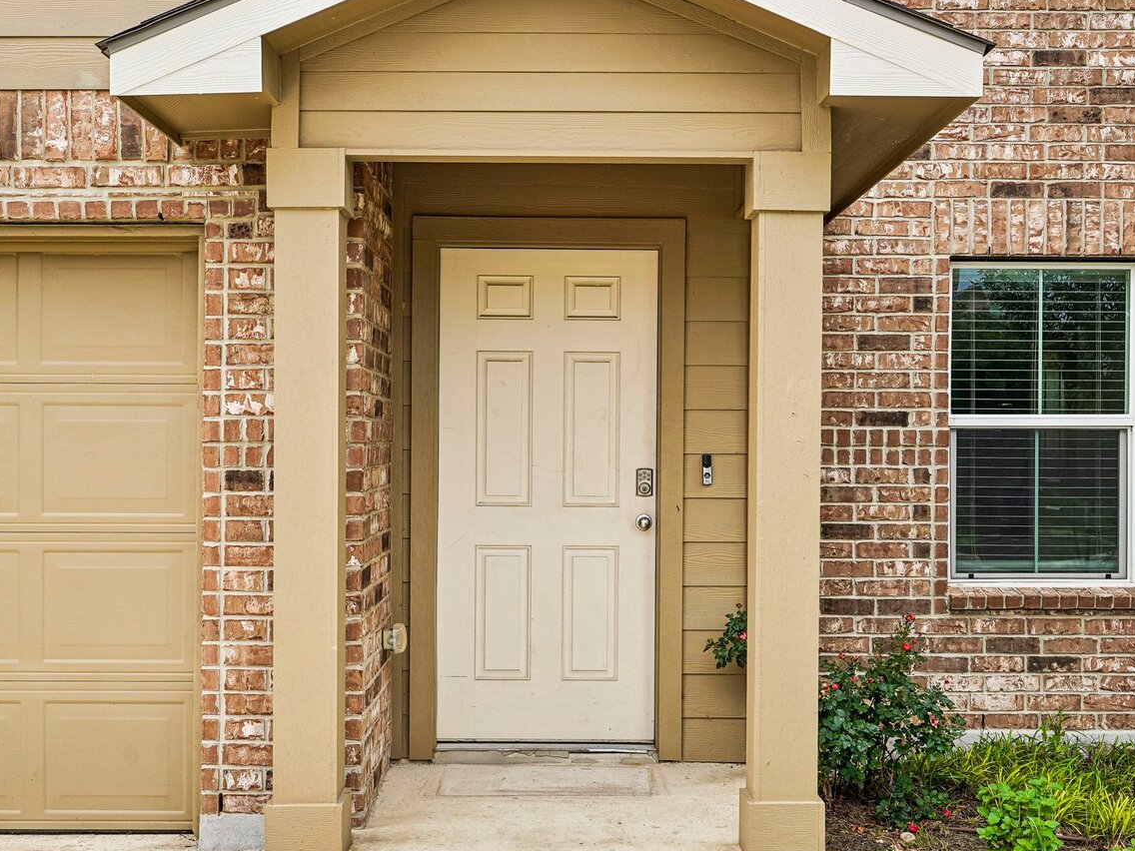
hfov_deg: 39.7
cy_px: 471
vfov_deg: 30.2
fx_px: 1574
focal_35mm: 48
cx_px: 581
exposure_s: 1/100
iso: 100
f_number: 8
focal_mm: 35
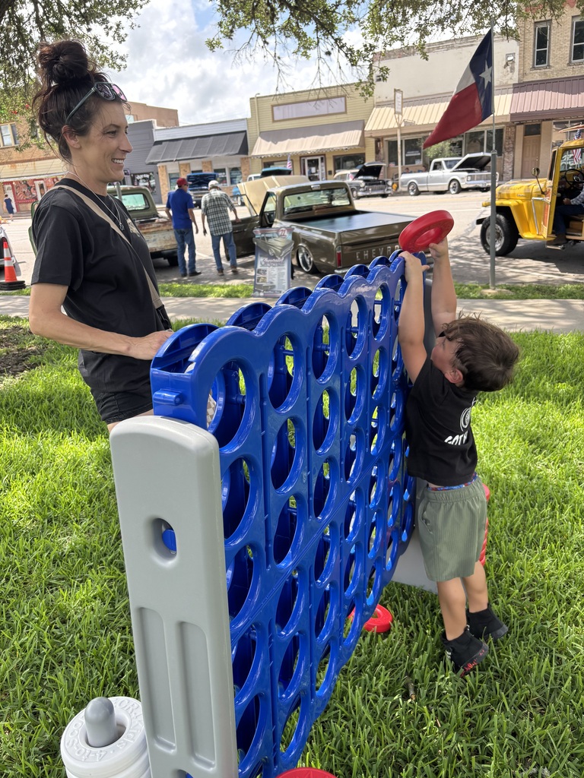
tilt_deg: -20.0
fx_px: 585
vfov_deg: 67.3
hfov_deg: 53.1
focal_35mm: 26
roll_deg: +2.7
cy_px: 389
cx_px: 292
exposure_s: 1/477
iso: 50
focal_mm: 5.96
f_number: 1.6
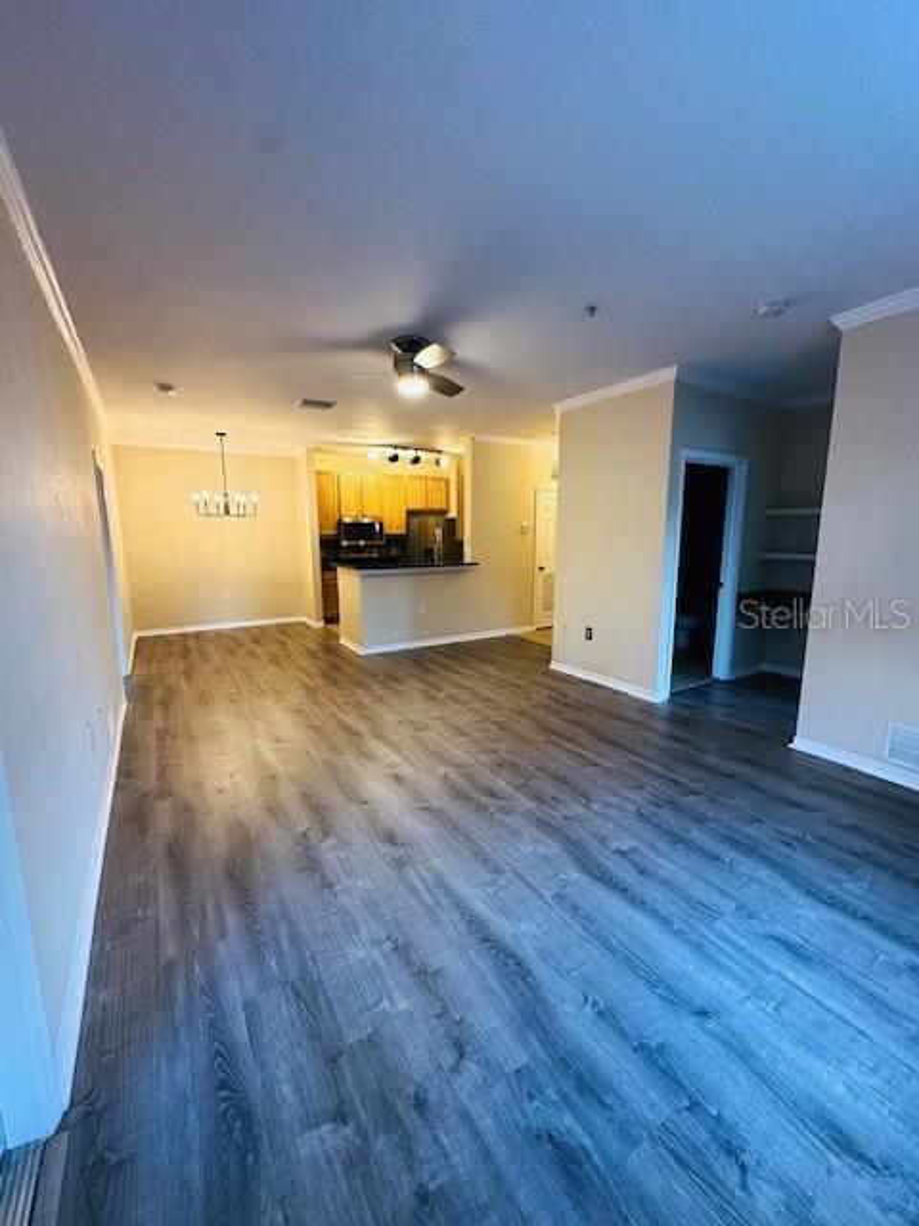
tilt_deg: -8.9
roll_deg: -0.9
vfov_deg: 102.1
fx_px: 496
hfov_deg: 85.7
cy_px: 613
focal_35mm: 14
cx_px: 460
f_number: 2.2
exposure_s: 1/60
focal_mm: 2.22
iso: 250
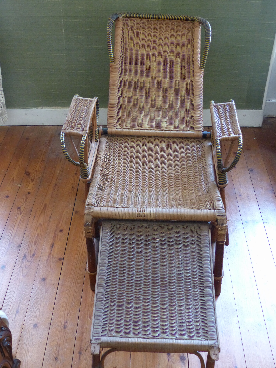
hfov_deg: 34.3
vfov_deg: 44.8
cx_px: 138
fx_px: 446
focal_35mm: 42
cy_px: 184
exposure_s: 1/15
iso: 400
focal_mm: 7.6
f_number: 2.8
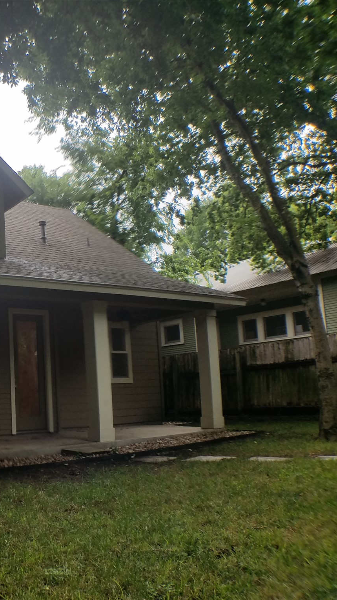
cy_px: 301
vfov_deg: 52.8
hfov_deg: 28.7
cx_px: -21
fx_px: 604
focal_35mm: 38
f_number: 1.7
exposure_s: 1/1688
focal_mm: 4.2
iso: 50
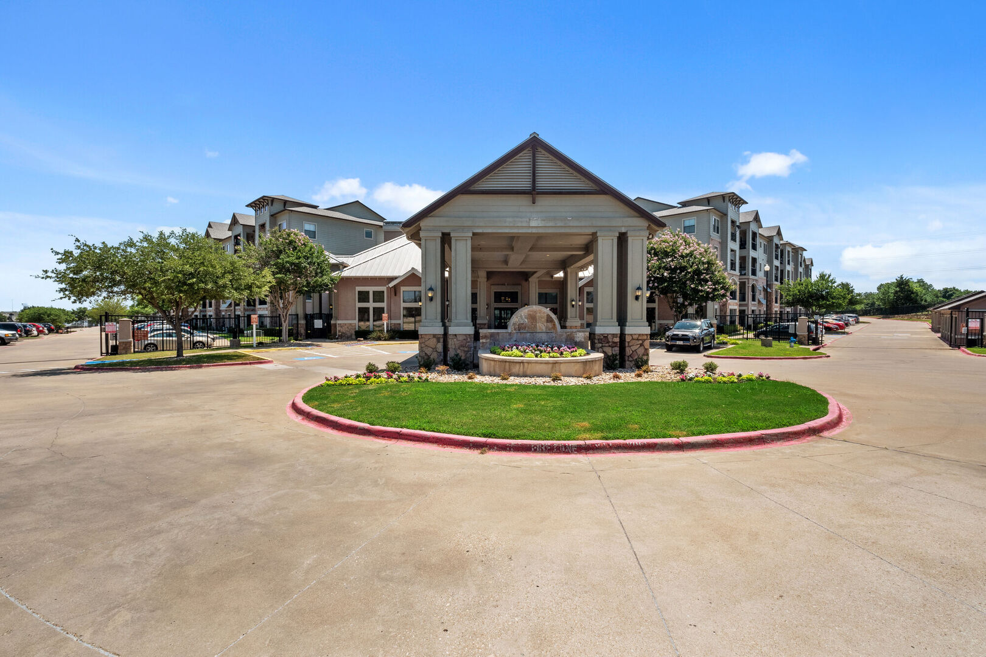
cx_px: 493
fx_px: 411
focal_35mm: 15
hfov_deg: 100.4
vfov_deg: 77.3
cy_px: 328
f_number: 11
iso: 200
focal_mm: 10
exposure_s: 1/420
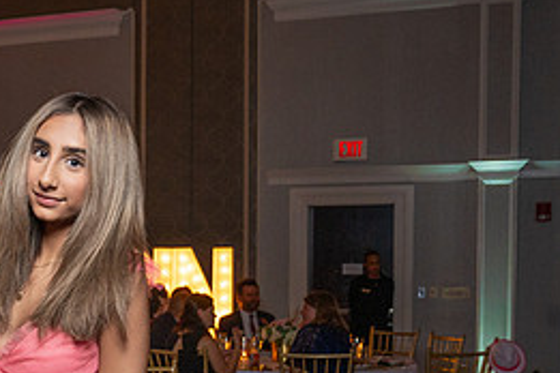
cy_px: 303
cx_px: -24
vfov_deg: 19.2
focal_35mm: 70
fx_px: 1089
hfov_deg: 26.9
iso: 2000
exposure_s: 1/160
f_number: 5.6
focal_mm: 30
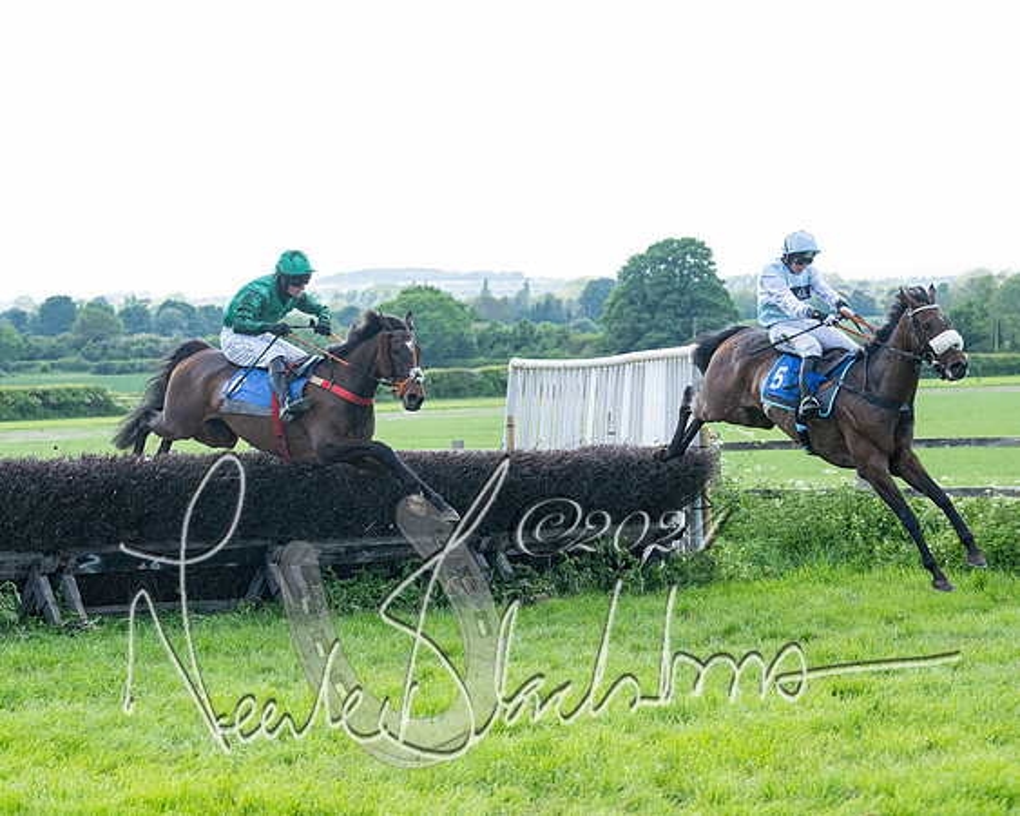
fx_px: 2853
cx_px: 300
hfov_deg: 20.2
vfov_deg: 16.3
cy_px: 401
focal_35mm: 95
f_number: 4
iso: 1250
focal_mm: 70
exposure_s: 1/4000
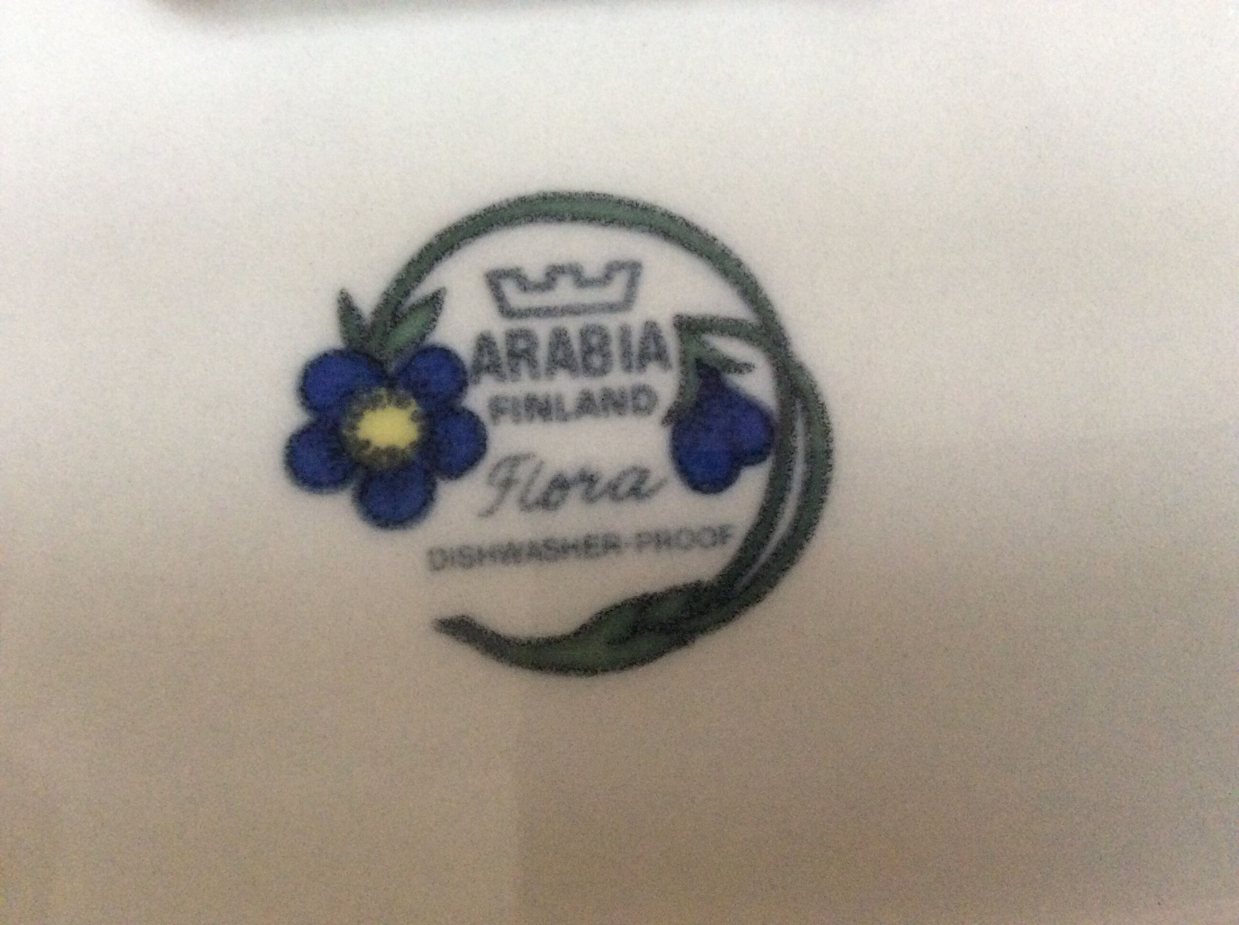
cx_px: 620
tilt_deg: -84.6
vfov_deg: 44.1
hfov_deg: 56.9
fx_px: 1144
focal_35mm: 32
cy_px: 462
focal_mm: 3.3
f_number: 2.4
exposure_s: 1/20
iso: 320
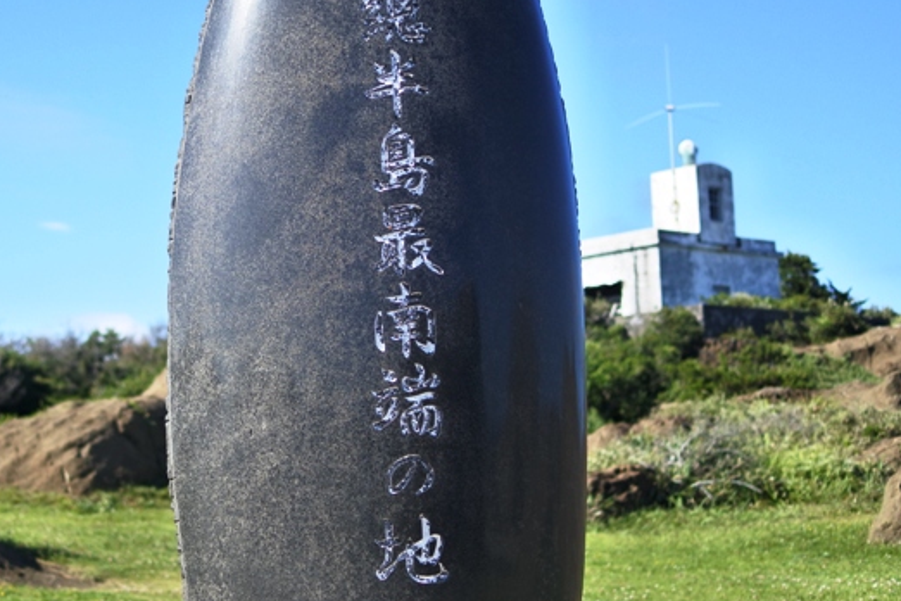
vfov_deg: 17.9
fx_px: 1902
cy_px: 209
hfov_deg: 26.4
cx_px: 273
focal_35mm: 76
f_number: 1.8
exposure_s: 1/4000
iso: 160
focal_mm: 18.5
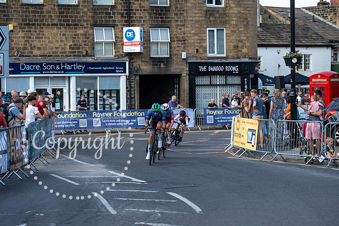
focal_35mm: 108
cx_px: 170
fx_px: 1017
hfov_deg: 18.9
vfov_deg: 12.7
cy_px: 113
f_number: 4
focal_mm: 108
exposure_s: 1/1000
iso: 160
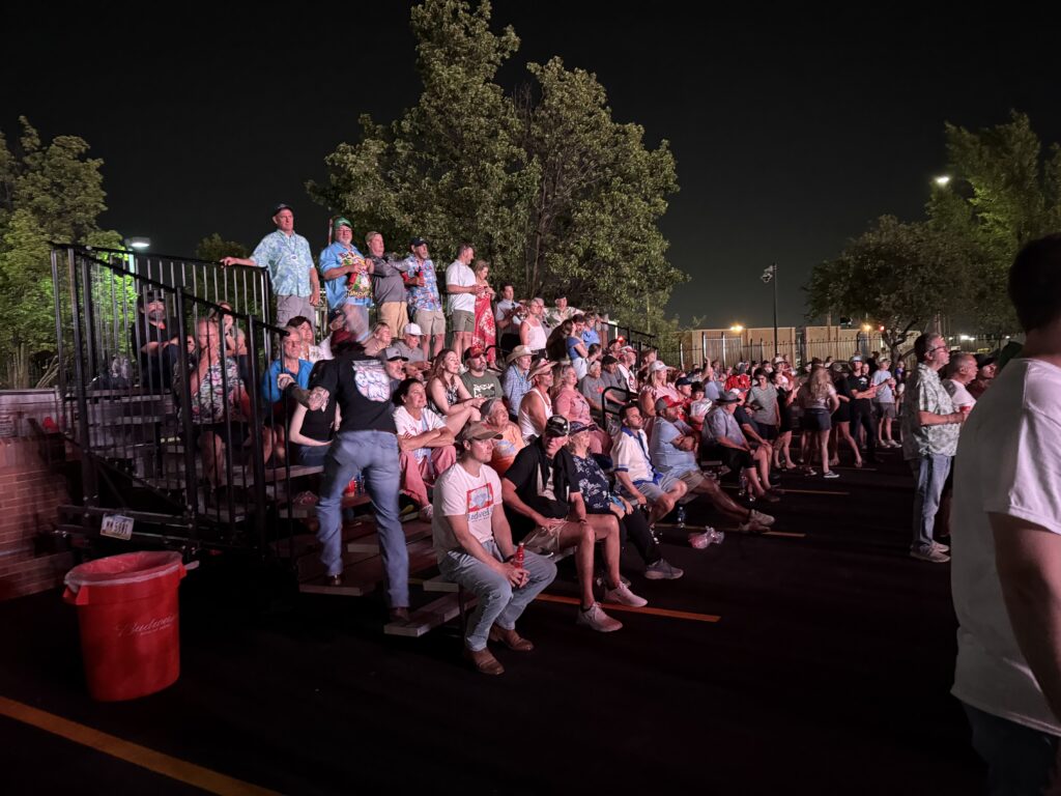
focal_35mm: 24
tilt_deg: -1.6
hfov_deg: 71.6
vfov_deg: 56.8
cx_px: 530
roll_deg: +3.4
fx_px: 736
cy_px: 398
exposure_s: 1/15
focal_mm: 6.76
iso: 1600
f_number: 1.78
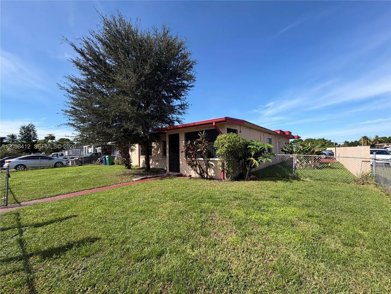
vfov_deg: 85.7
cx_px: 196
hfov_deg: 102.1
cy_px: 147
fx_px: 158
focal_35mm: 14
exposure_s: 1/770
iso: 32
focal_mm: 2.22
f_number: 2.2
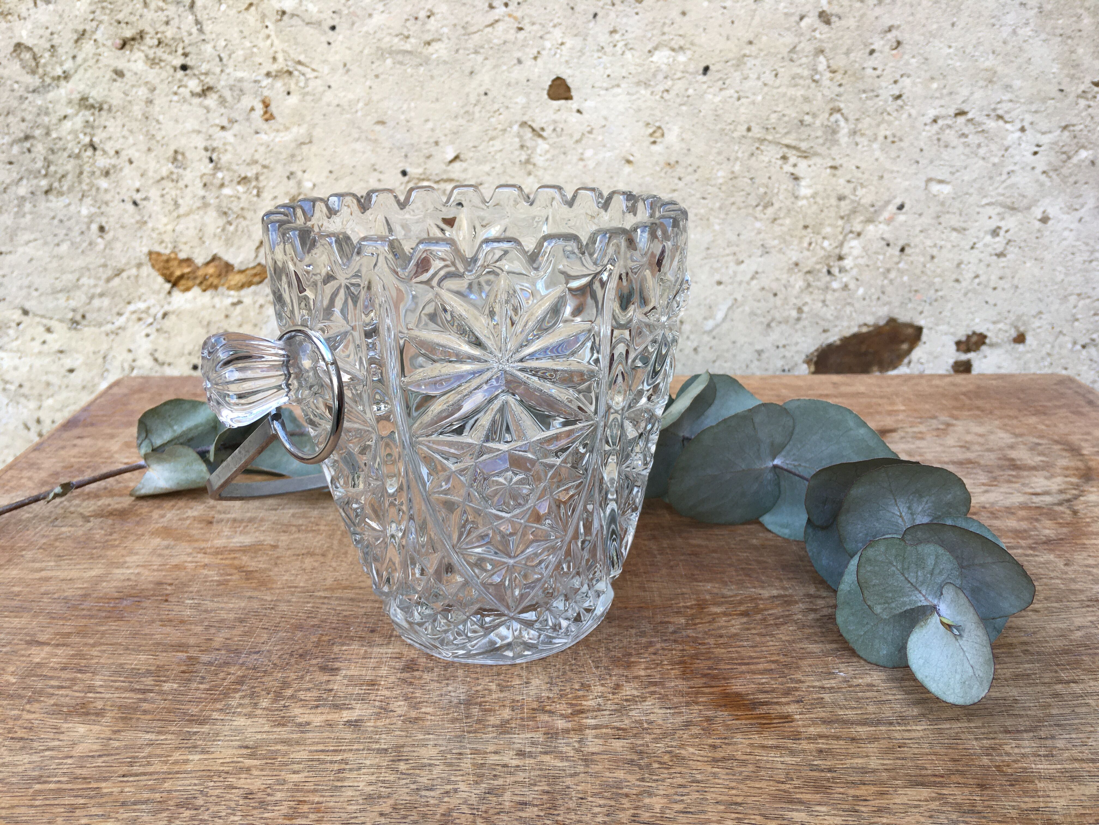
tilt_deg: -19.2
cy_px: 412
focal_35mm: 29
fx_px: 921
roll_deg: -0.2
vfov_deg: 48.2
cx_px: 550
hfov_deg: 61.7
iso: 32
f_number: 2.2
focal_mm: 4.15
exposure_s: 1/100
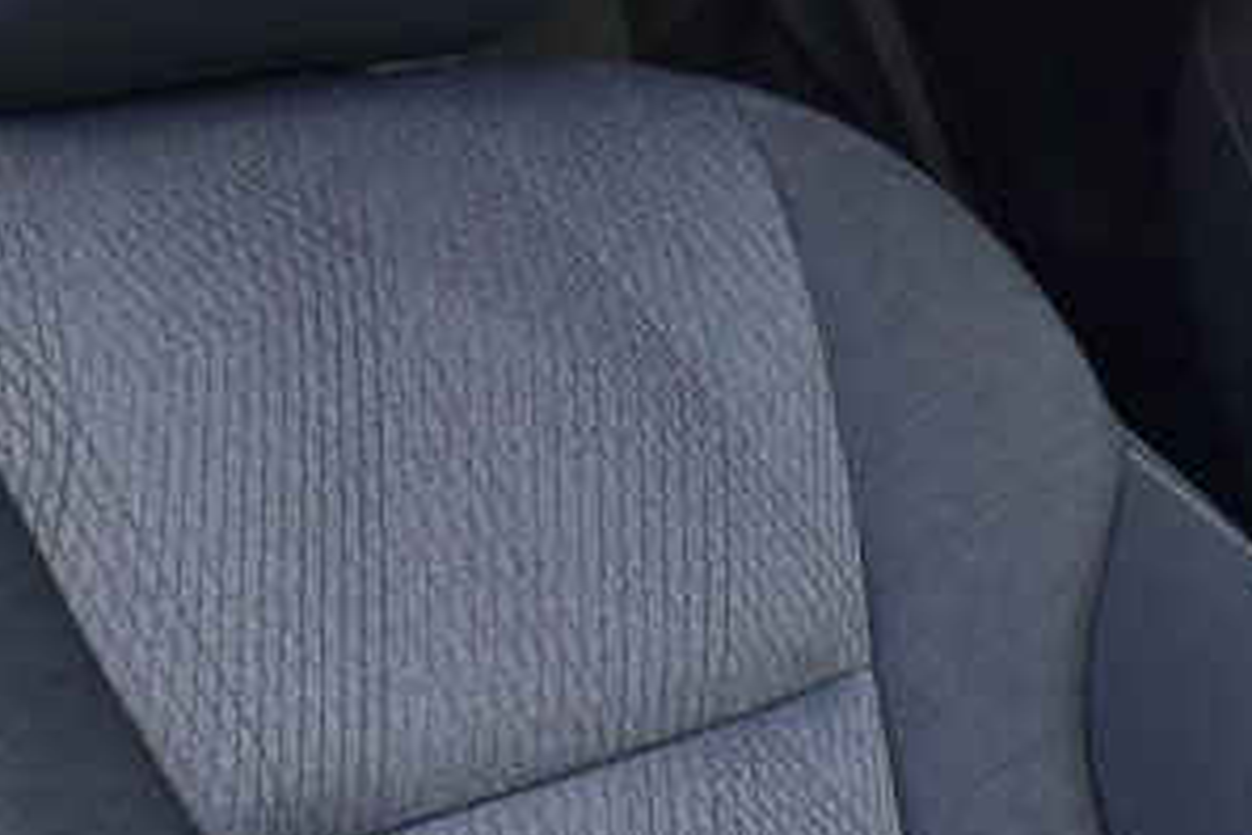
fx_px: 3234
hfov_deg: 21.3
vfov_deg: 14.7
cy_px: 278
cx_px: 1210
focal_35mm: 93
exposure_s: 1/80
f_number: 8
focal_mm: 18
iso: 400
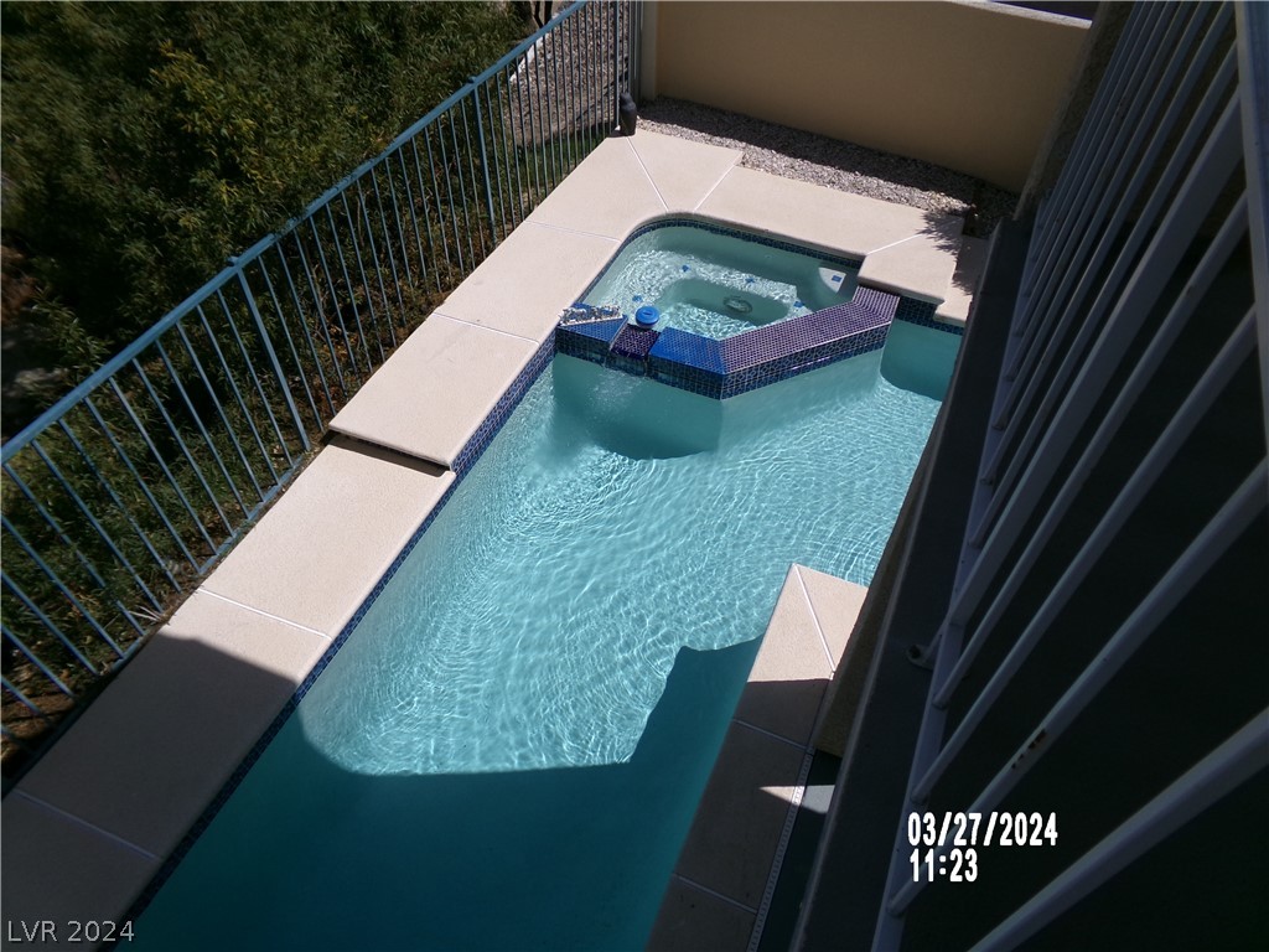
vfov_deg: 56.8
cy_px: 476
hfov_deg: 71.6
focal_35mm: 24
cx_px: 634
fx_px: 880
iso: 100
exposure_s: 1/280
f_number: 11.07
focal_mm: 4.3
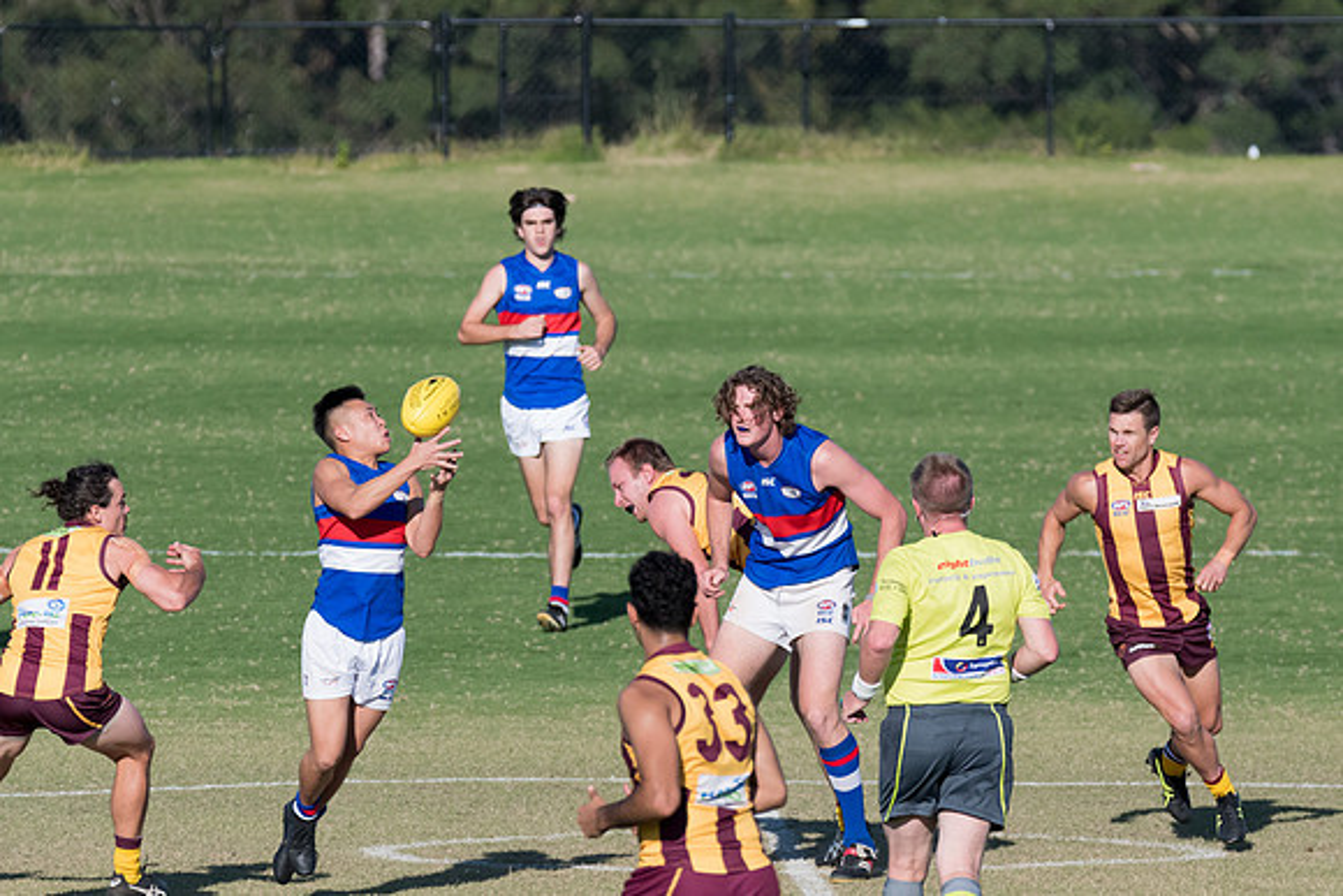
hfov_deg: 3.0
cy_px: 361
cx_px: 801
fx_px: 25385
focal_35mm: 680
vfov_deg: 2.0
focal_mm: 380
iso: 800
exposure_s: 1/3200
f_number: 8
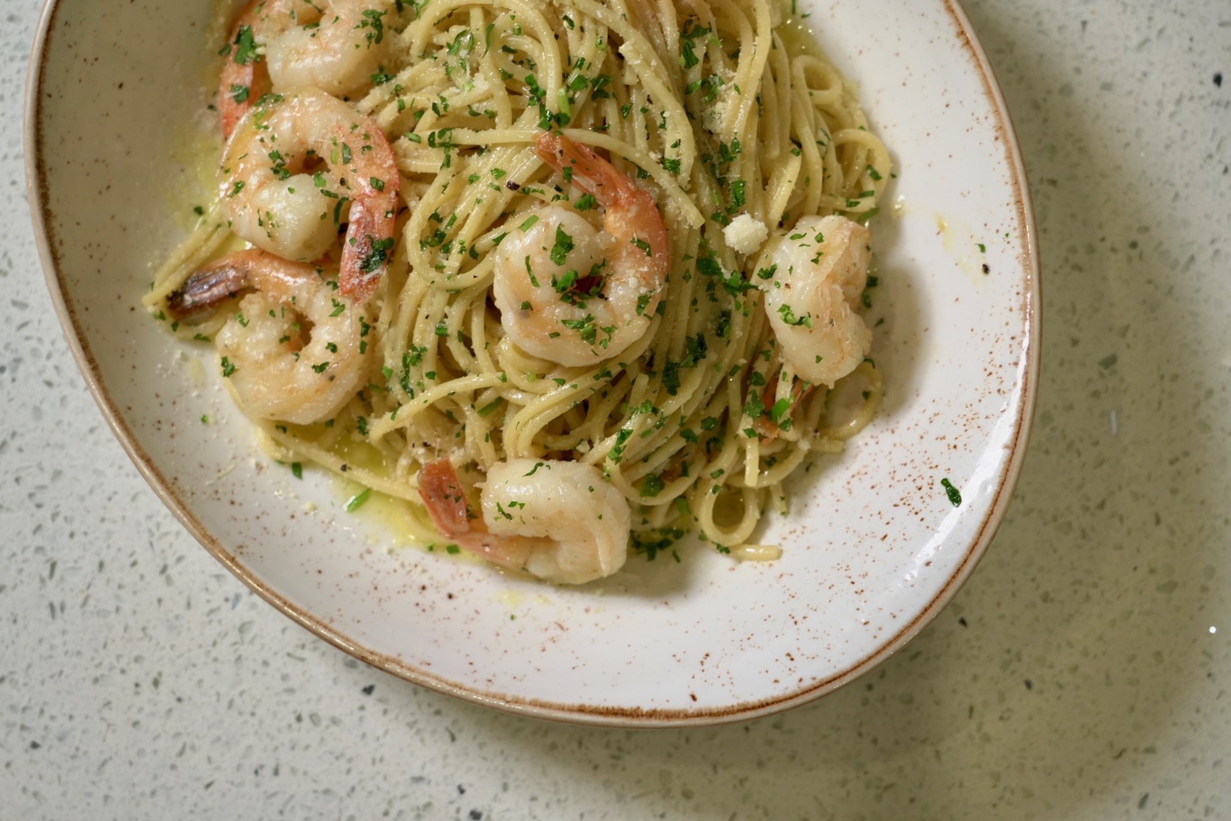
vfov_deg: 24.2
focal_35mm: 56
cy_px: 410
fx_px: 1915
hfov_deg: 35.6
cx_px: 616
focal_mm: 56
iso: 1250
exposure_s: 1/80
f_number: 5
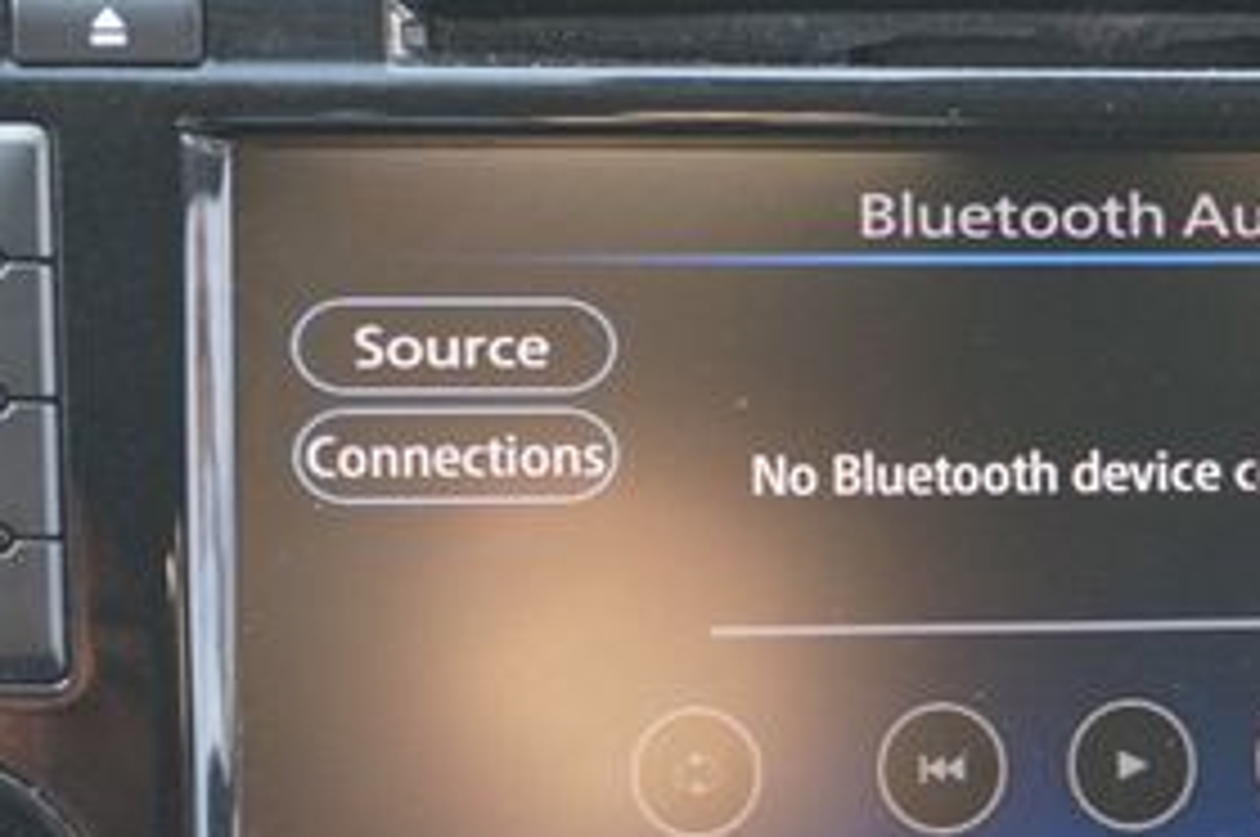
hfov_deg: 16.9
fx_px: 4200
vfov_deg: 11.4
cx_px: 999
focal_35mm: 120
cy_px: 594
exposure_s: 1/60
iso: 1000
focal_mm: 35
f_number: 5.6
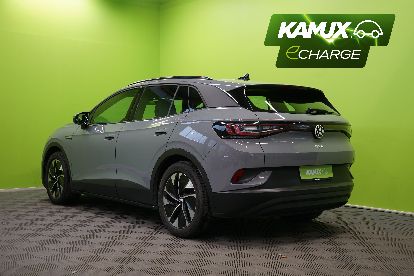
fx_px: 506
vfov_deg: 30.5
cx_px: 203
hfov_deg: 44.5
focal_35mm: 44
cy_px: 140
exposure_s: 1/25
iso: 400
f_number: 5.6
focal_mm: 43
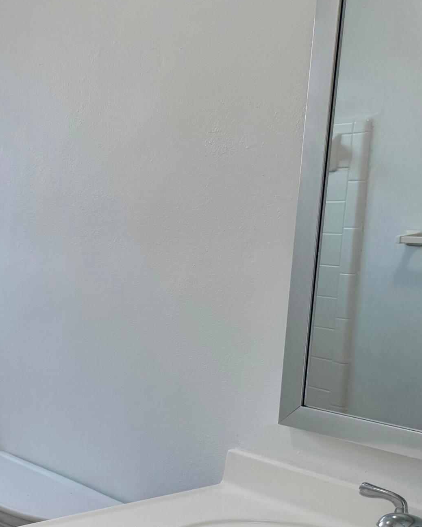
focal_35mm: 52
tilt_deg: -13.6
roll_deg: +2.3
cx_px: -133
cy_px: 421
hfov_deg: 25.1
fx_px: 812
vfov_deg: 34.9
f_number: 1.78
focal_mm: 6.76
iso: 80
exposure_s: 1/180
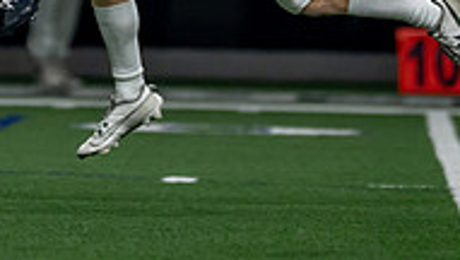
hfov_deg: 2.5
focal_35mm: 860
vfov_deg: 1.4
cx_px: -63
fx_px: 10503
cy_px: -285
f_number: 2.8
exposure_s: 1/1000
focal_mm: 197
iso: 1600
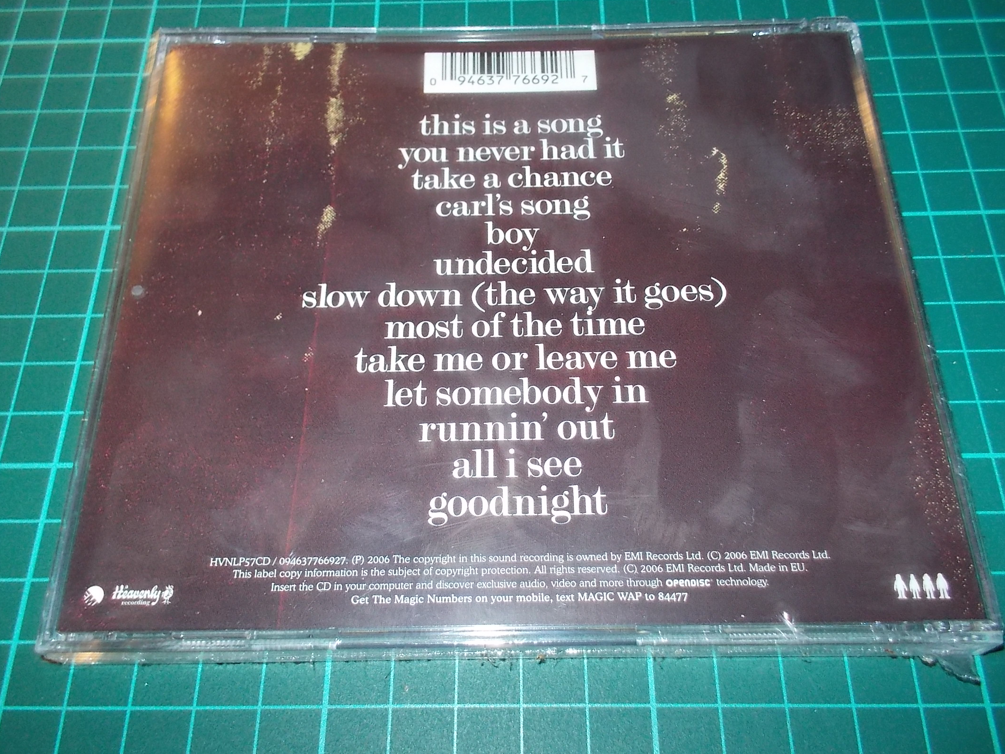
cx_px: 497
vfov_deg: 45.4
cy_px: 356
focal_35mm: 31
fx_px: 900
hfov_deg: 58.3
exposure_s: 1/30
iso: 200
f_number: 3.3
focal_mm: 4.1
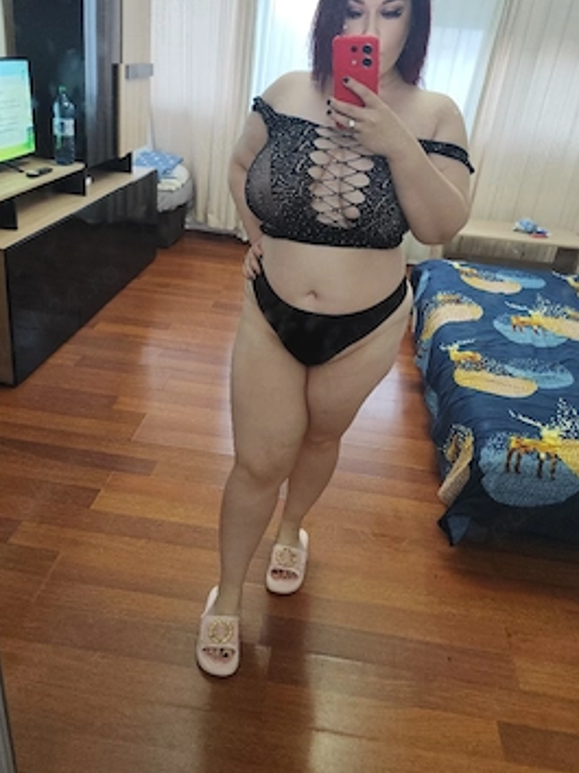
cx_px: 262
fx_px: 581
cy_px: 343
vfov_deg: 67.1
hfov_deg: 52.9
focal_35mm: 26
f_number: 1.65
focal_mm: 6.19
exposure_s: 1/25
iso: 400
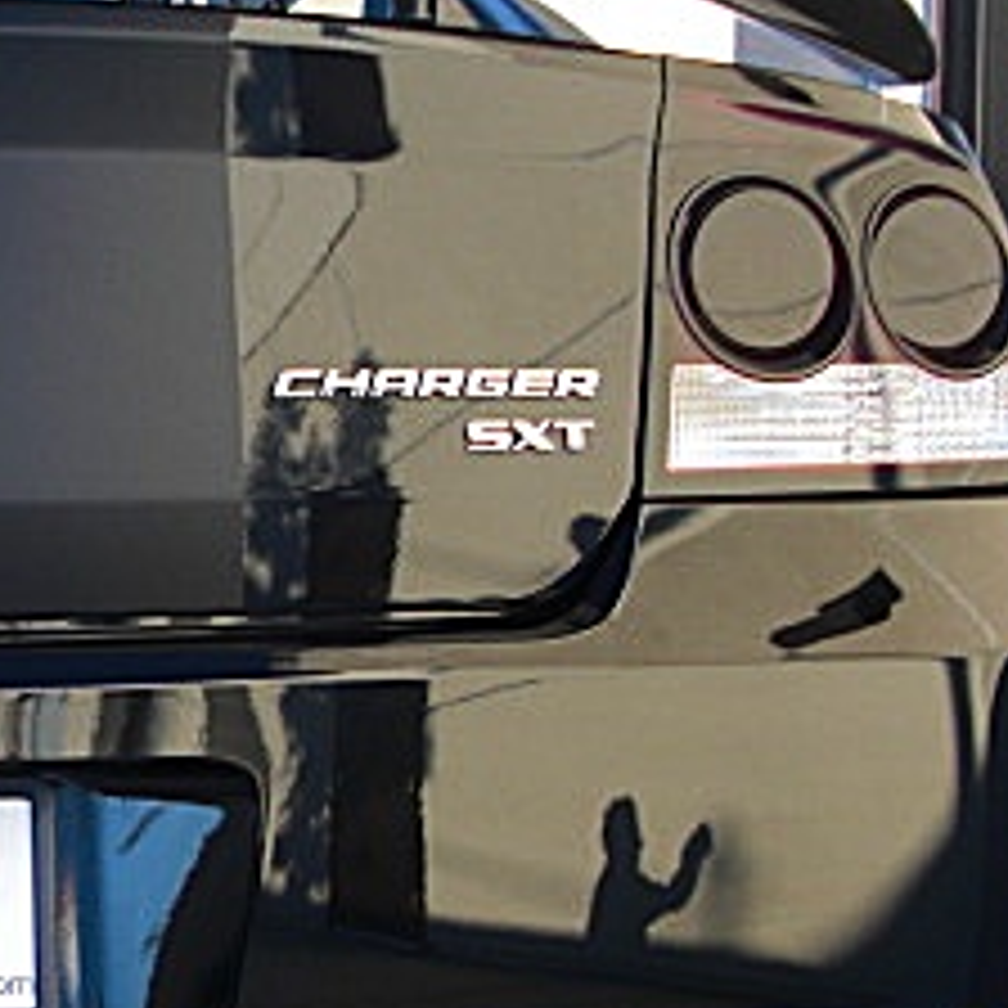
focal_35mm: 91
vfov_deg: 19.0
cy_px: 680
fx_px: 2998
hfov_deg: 18.1
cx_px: -220
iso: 50
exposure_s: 1/125
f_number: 2.8
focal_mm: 6.3
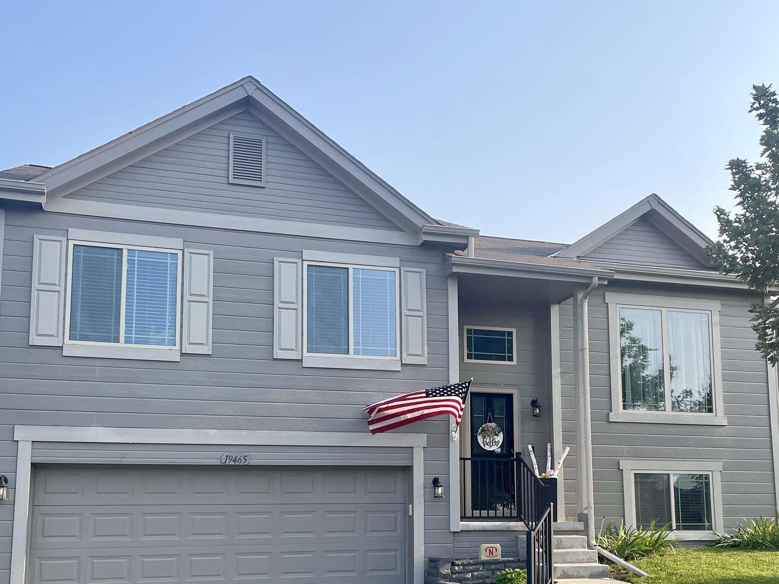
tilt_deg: +7.8
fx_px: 923
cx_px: 445
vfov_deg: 34.6
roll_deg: +0.7
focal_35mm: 41
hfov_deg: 45.6
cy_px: 412
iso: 32
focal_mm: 4.2
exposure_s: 1/1770
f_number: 1.6
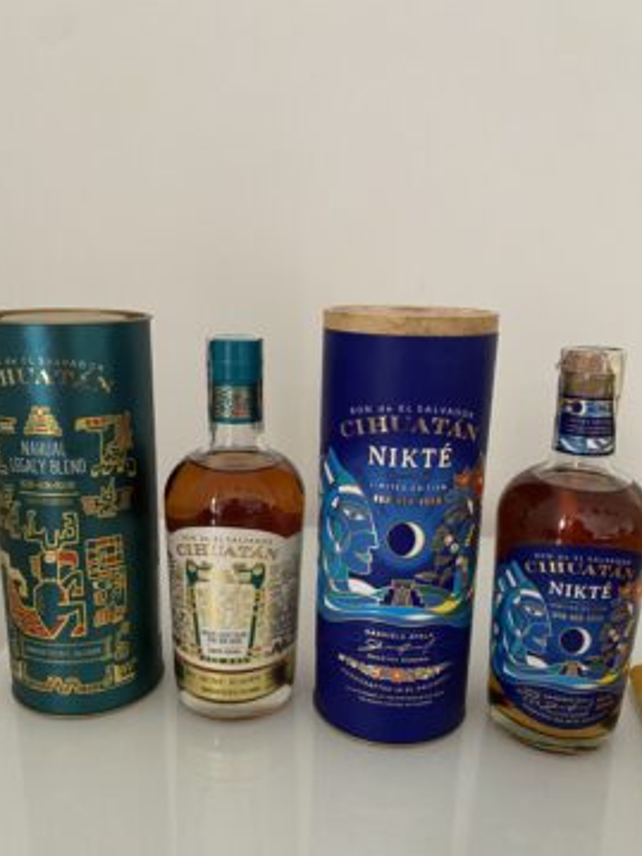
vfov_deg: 61.5
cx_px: 305
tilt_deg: -16.5
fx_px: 718
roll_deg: -1.0
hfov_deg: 48.2
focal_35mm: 29
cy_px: 474
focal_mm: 4.25
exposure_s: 1/33
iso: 640
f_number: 1.8
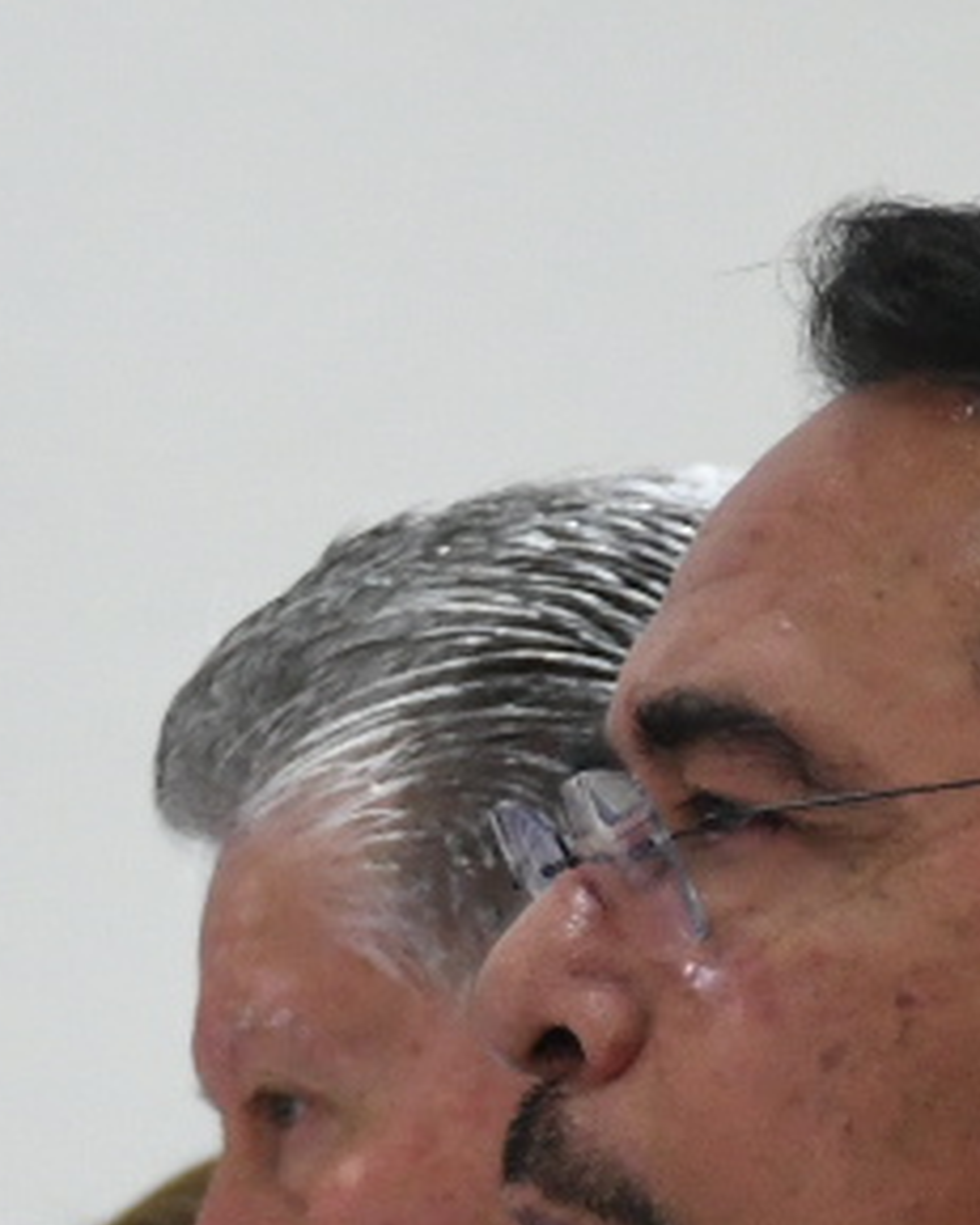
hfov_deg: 2.8
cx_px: 653
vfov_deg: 3.5
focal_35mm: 553
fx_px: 20060
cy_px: 1327
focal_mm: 70
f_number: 5
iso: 2000
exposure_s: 1/100
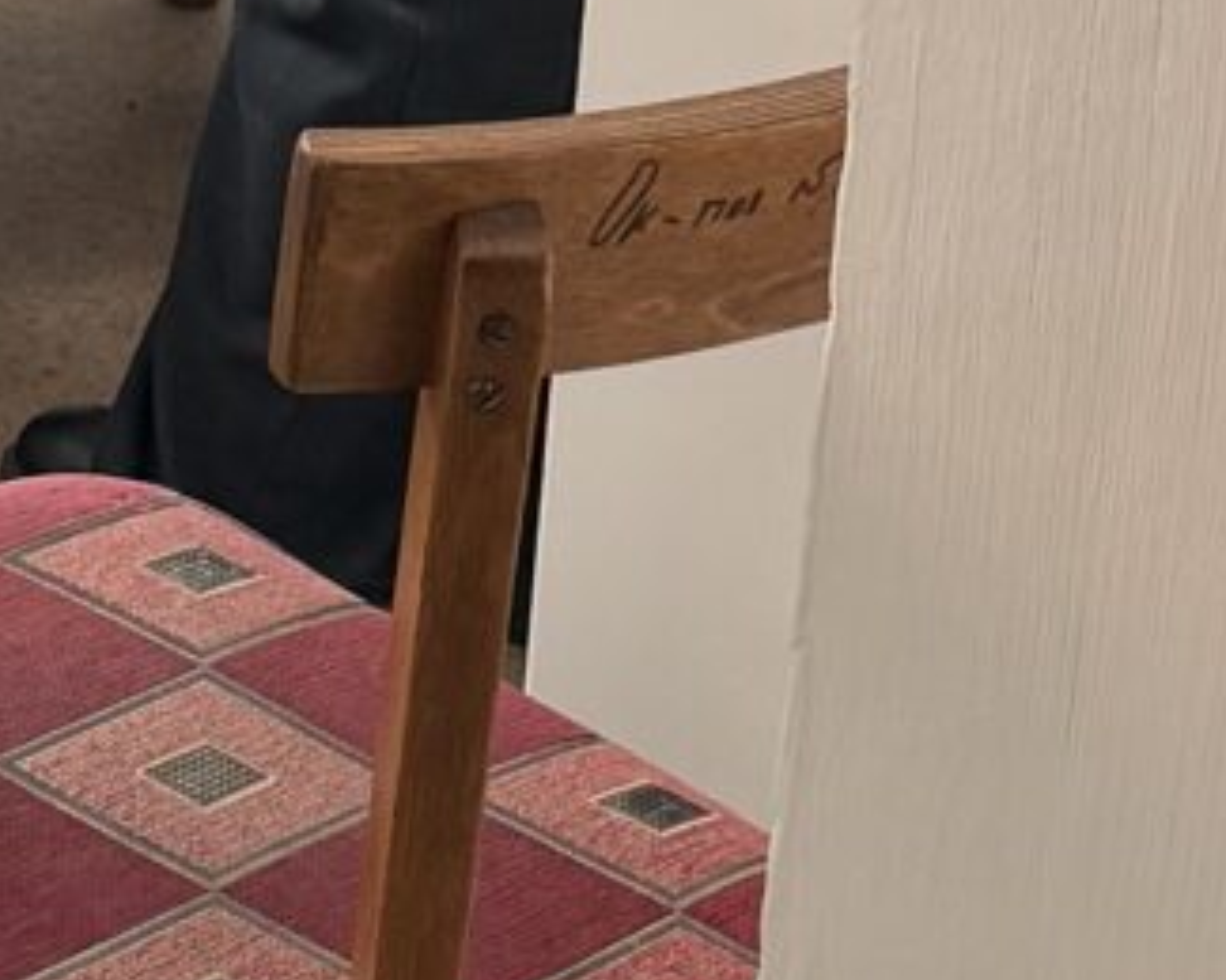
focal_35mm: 185
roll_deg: -2.5
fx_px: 6711
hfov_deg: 10.2
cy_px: -363
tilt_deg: -18.4
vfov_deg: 8.2
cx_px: -518
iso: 160
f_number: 1.78
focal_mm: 6.76
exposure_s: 1/121
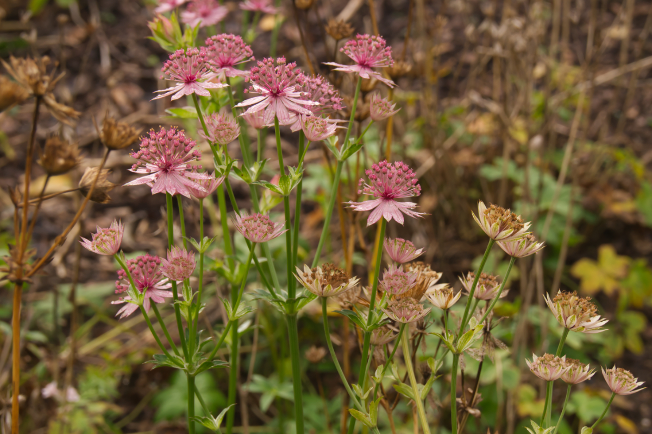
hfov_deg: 24.6
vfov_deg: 16.6
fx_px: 1494
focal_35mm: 82
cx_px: 326
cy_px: 217
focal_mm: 55
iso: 400
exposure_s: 1/100
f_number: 13
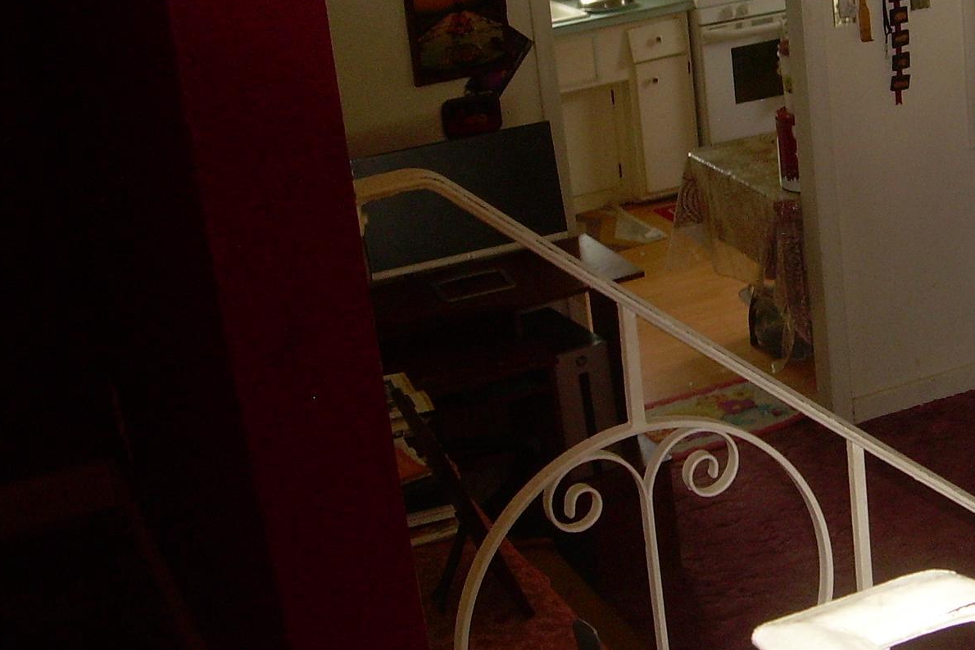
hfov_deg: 28.8
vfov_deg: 19.9
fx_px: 1842
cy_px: 175
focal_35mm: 68
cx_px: 816
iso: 141
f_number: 2.8
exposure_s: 1/60
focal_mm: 6.3
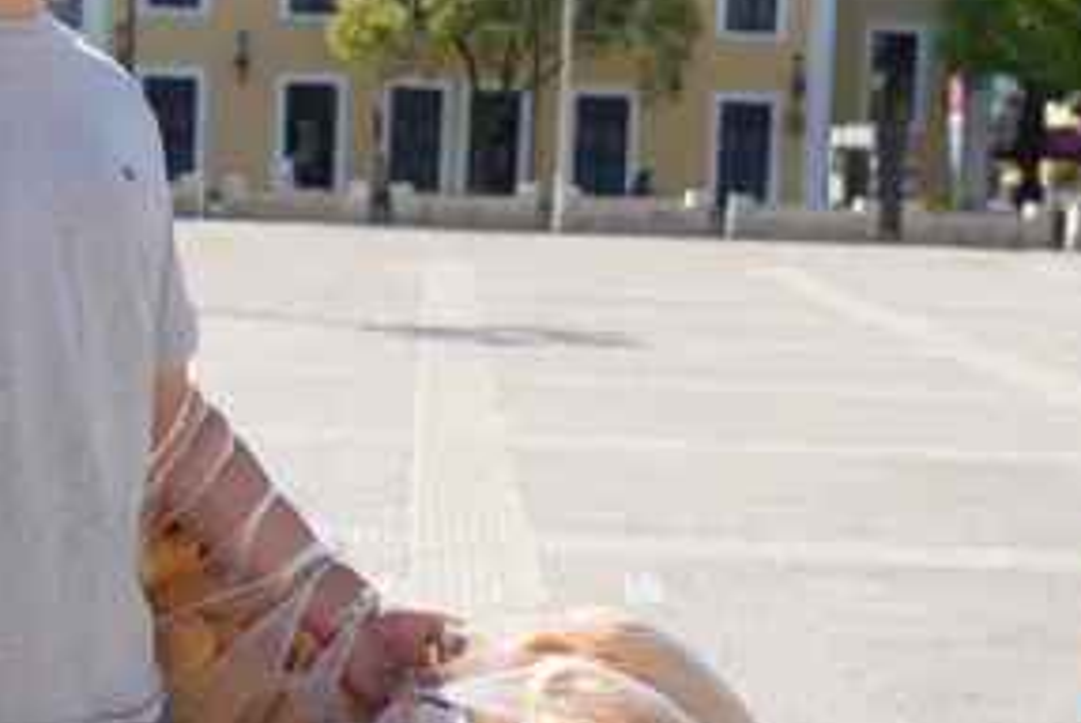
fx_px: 2946
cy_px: 412
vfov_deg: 14.0
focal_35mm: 98
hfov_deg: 20.7
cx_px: 384
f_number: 4.5
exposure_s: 1/500
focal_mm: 32
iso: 100
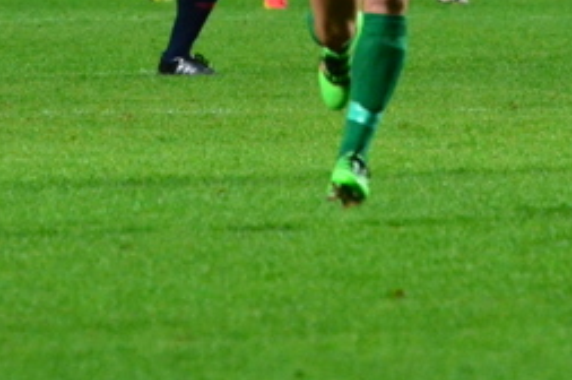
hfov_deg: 1.7
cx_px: 445
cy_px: -152
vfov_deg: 1.2
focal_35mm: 1185
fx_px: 18804
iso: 6400
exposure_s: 1/640
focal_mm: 250
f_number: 5.6
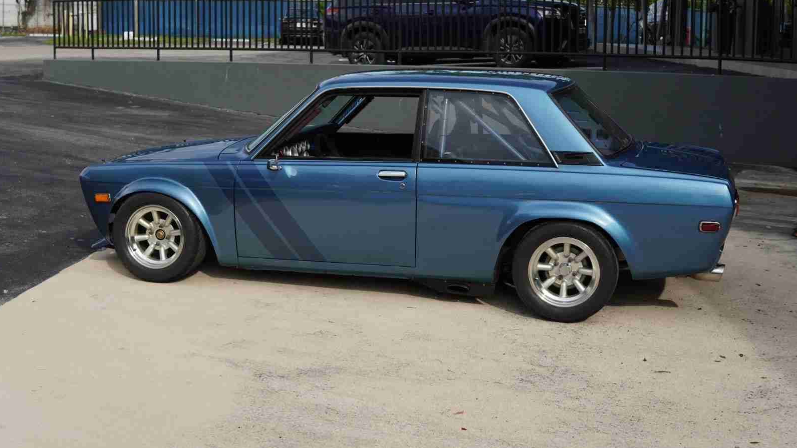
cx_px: 392
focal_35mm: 48
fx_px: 1014
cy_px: 188
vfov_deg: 24.9
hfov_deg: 42.9
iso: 100
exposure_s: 1/250
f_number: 5
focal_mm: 30
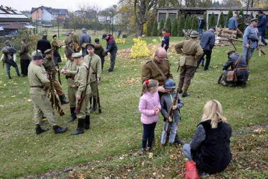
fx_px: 268
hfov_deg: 53.1
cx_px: 134
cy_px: 90
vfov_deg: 36.8
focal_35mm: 36
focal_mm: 24
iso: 400
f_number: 4.5
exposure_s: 1/80
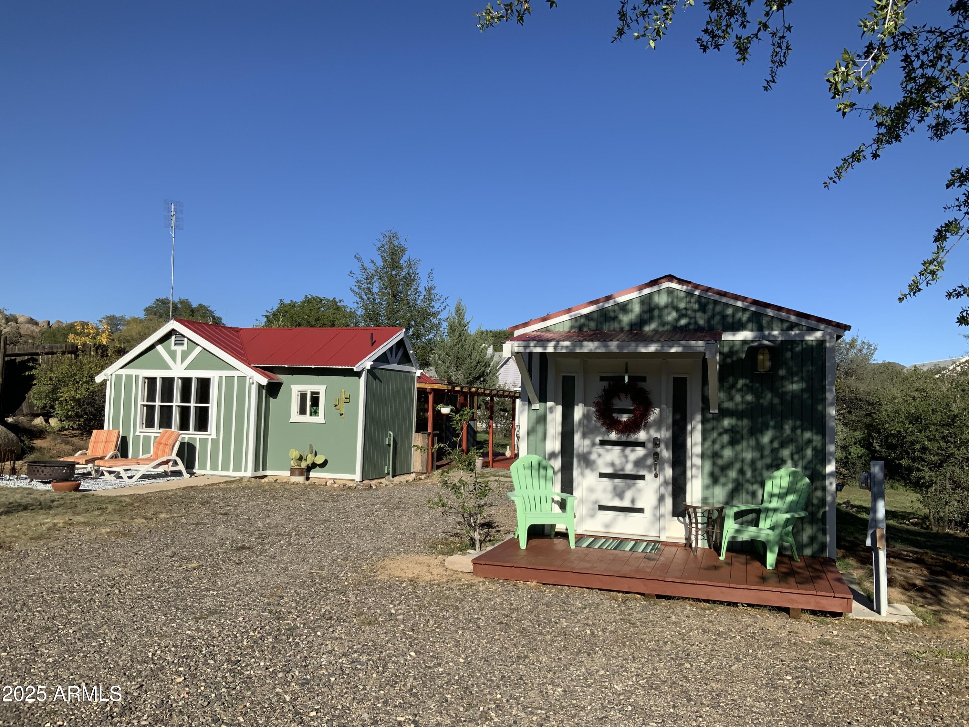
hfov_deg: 61.7
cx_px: 484
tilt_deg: +2.7
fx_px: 812
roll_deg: -1.2
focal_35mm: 29
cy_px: 364
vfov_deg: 48.2
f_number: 1.8
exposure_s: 1/2801
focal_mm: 3
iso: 20
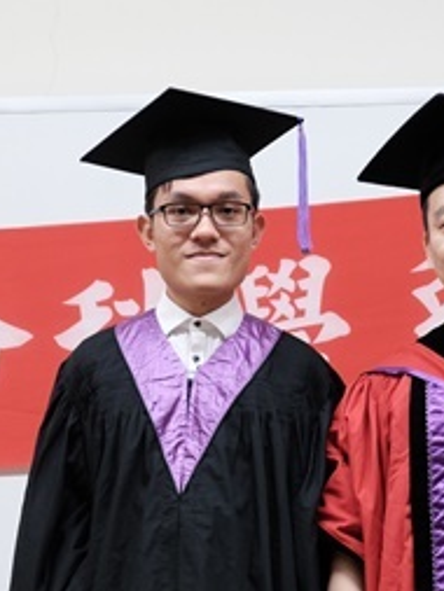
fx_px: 1828
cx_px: 348
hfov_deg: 13.8
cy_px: 605
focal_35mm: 107
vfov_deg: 17.9
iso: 1600
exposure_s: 1/160
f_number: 3.6
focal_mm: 31.5
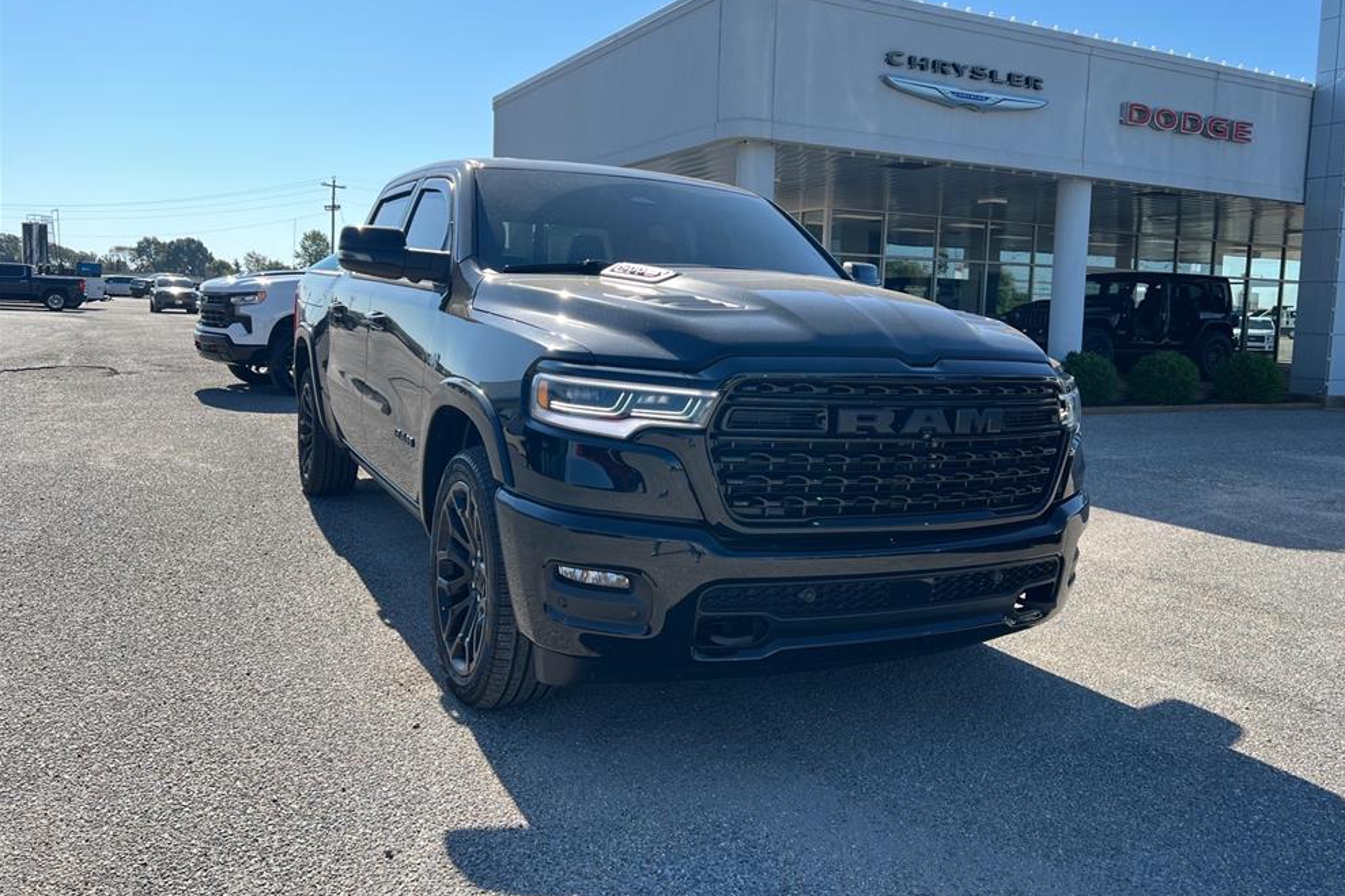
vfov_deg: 46.3
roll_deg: -1.9
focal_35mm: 28
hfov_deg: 65.5
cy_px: 394
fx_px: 1046
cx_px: 695
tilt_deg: -6.3
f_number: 1.5
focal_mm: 5.7
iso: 50
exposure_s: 1/1412
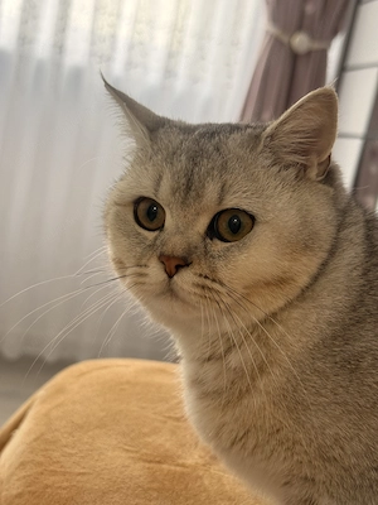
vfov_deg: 39.7
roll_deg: -10.5
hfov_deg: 30.3
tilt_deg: -8.0
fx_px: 699
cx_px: 189
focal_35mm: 48
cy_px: 252
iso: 100
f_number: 1.78
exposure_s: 1/60
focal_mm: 6.76
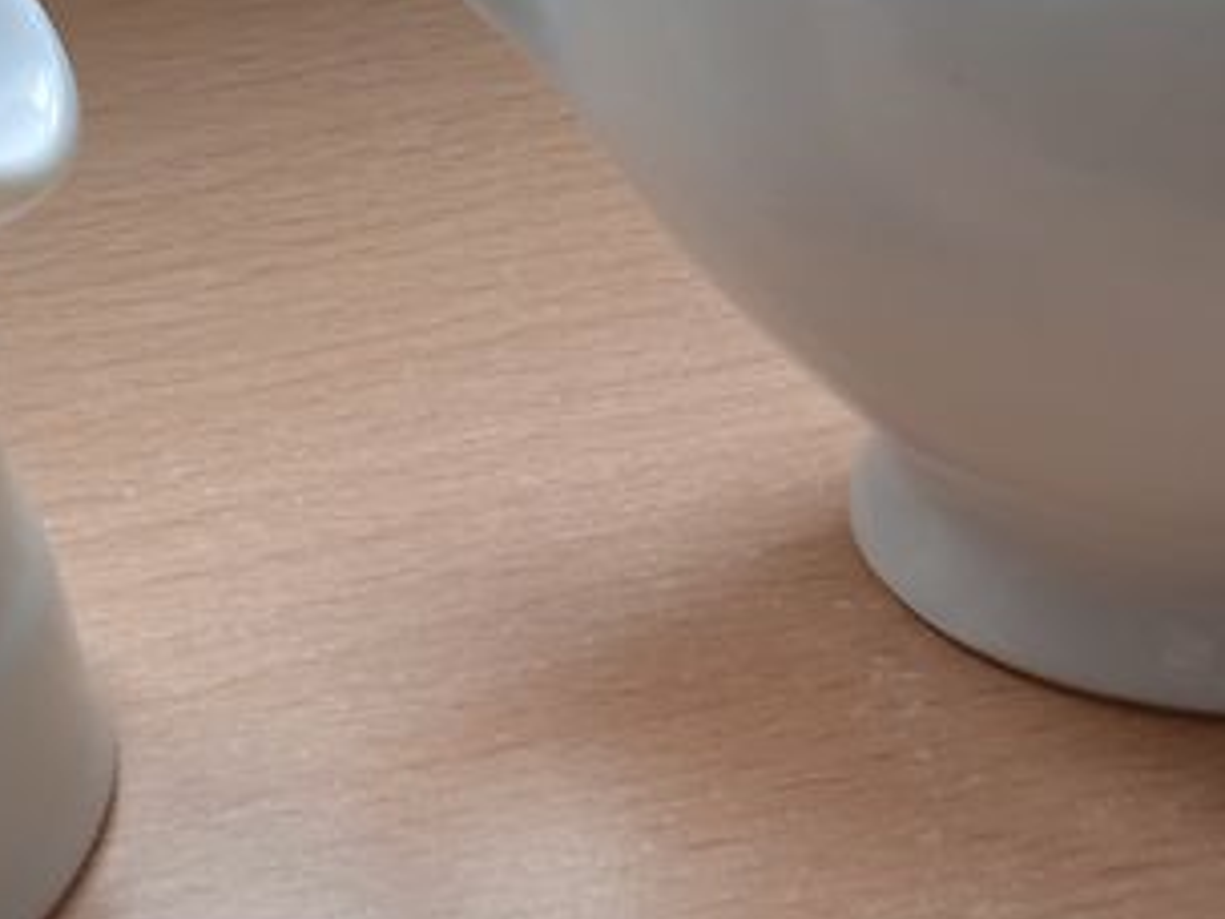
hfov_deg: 21.3
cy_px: 572
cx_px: 608
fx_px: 3256
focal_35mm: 92
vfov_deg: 16.0
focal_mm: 3.43
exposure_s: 1/50
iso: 170
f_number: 2.2
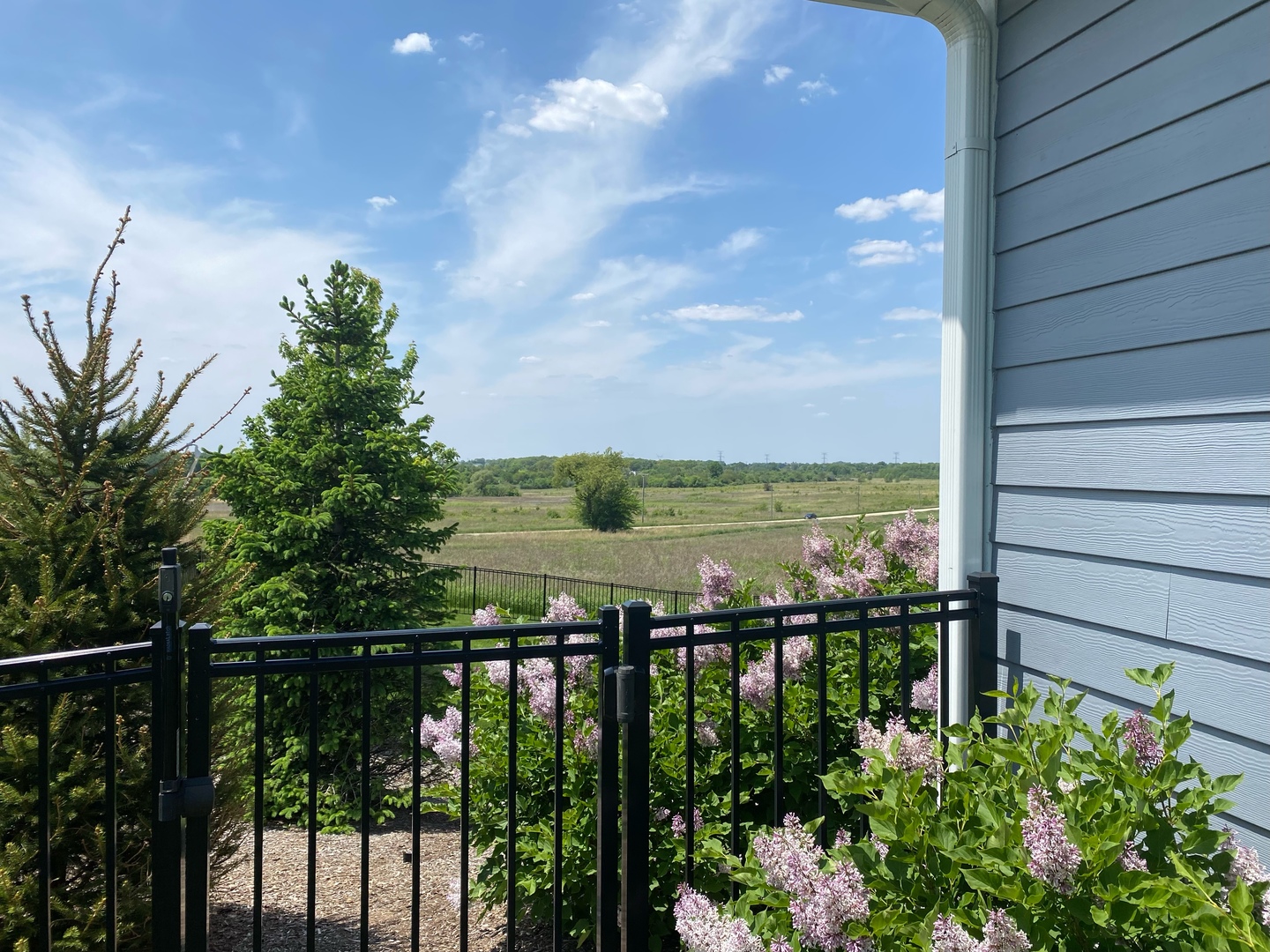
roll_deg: -0.4
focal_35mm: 26
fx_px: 954
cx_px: 635
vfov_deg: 53.1
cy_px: 476
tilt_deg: +0.1
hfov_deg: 67.3
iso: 32
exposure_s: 1/3610
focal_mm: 4.25
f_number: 1.8
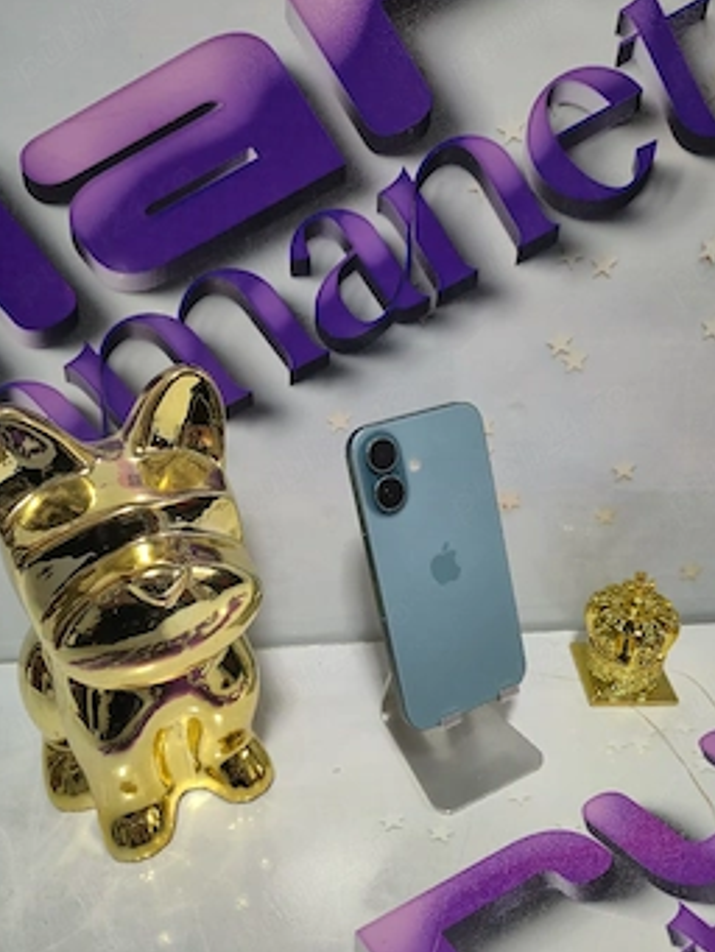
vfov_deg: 65.3
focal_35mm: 27
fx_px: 743
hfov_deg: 51.4
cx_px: 377
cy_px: 483
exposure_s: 1/50.3
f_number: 1.8
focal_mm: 5.4
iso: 250
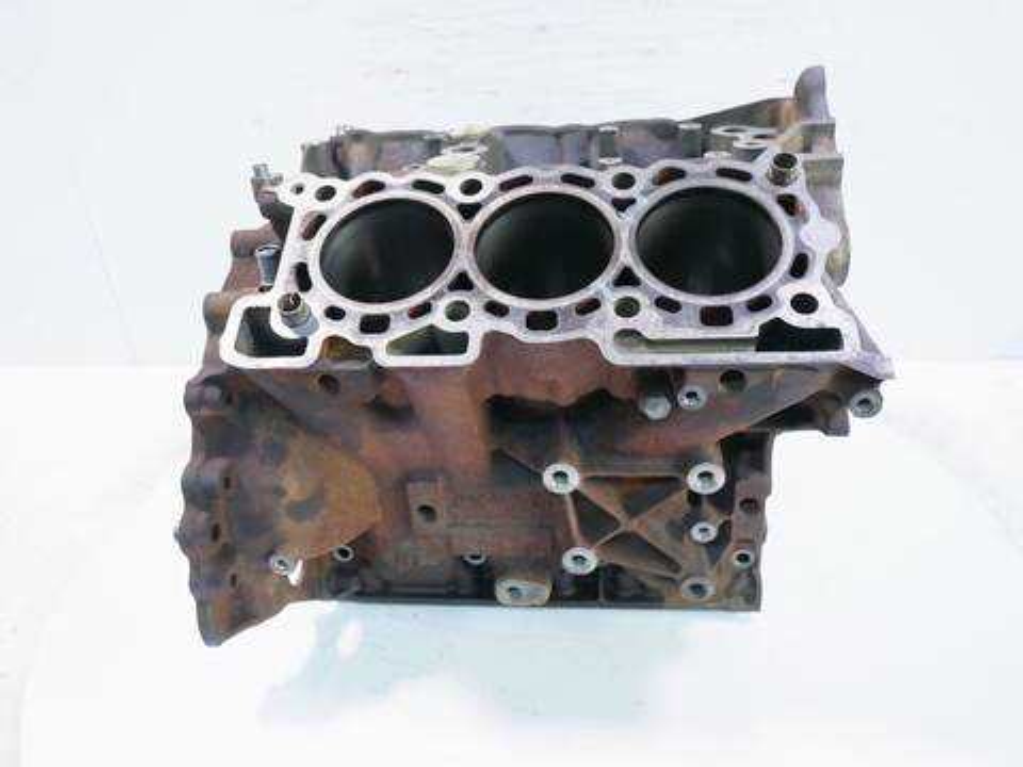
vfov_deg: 49.7
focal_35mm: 28
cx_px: 512
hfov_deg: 63.4
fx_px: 827
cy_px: 384
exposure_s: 1/60
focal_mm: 14
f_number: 3.6
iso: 640
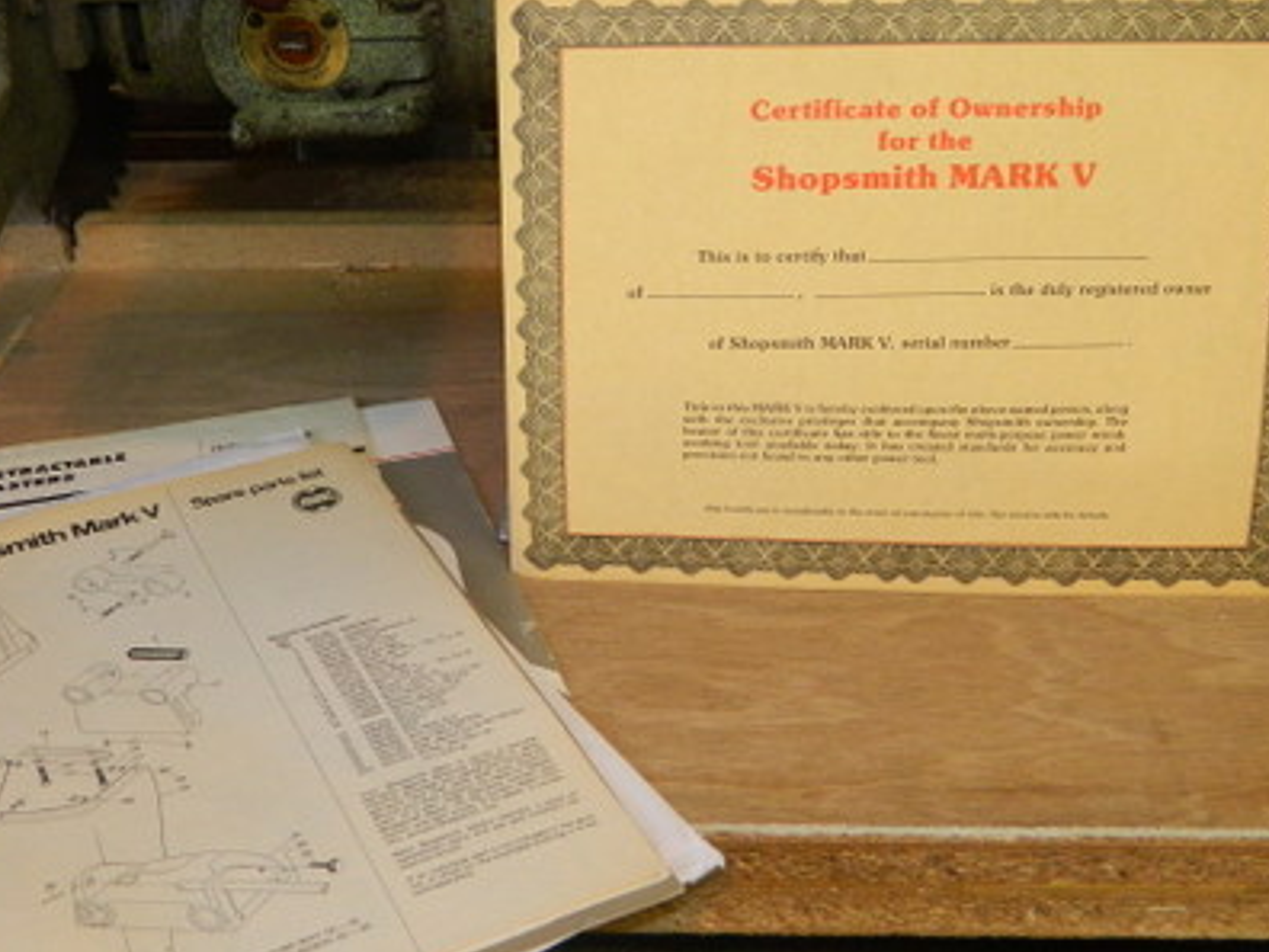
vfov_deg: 30.8
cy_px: 378
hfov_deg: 40.4
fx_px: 1723
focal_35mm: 47
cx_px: 609
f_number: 3.2
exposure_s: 1/40
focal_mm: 5.6
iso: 200
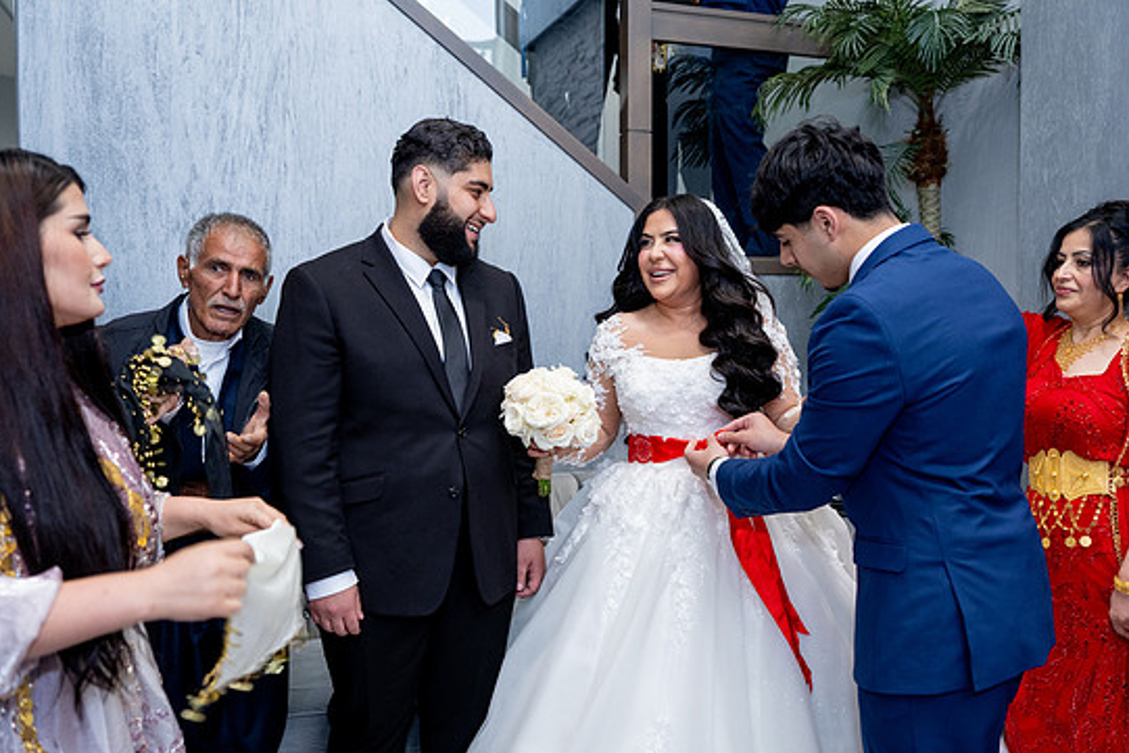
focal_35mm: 30
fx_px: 941
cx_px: 591
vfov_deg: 43.6
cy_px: 370
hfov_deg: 61.9
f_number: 2.8
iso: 1000
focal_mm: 28
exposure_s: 1/160
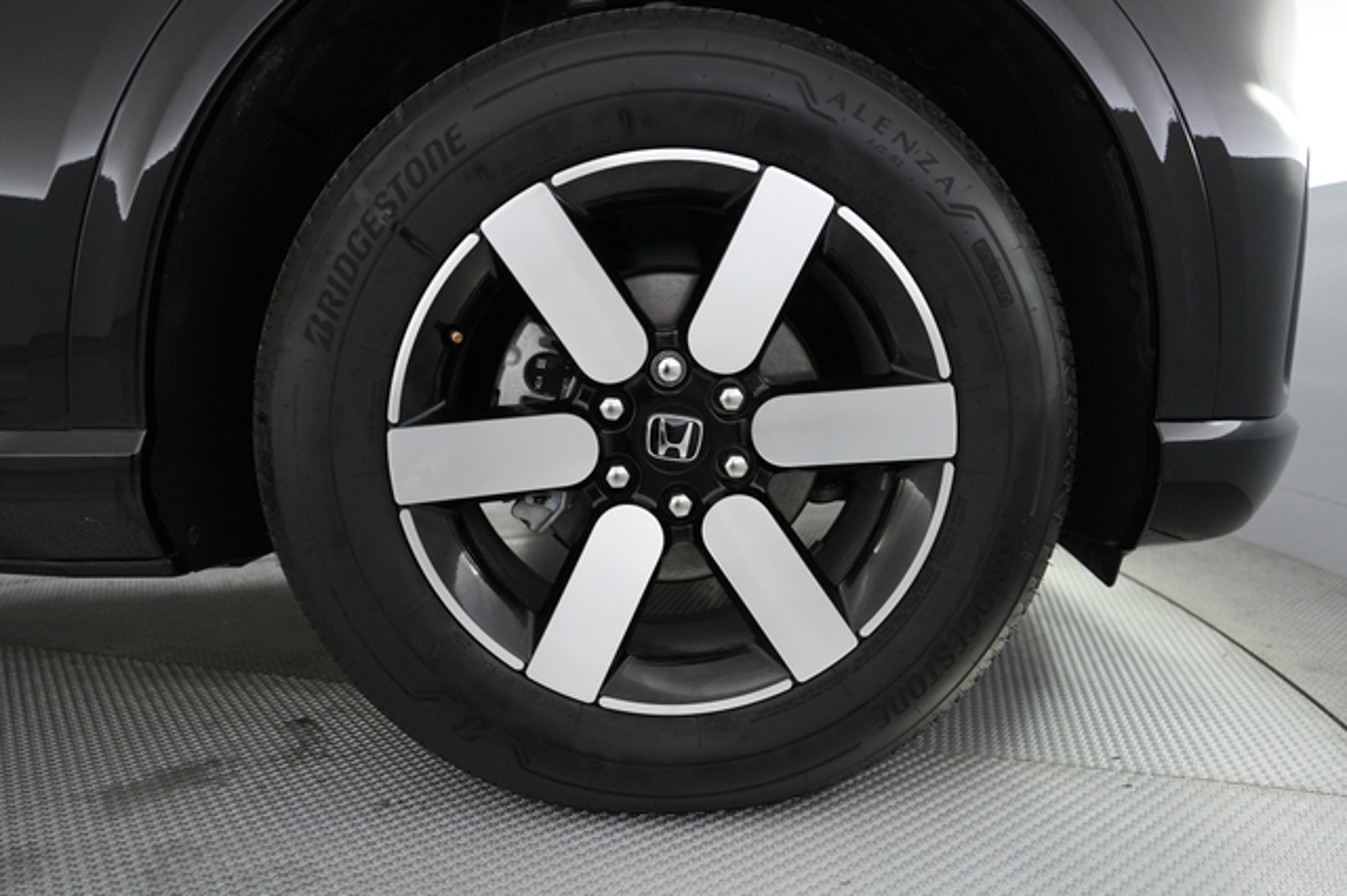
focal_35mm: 24
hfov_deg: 73.8
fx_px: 897
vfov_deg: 53.1
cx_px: 674
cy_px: 448
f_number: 2.8
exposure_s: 1/160
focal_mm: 24
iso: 3200
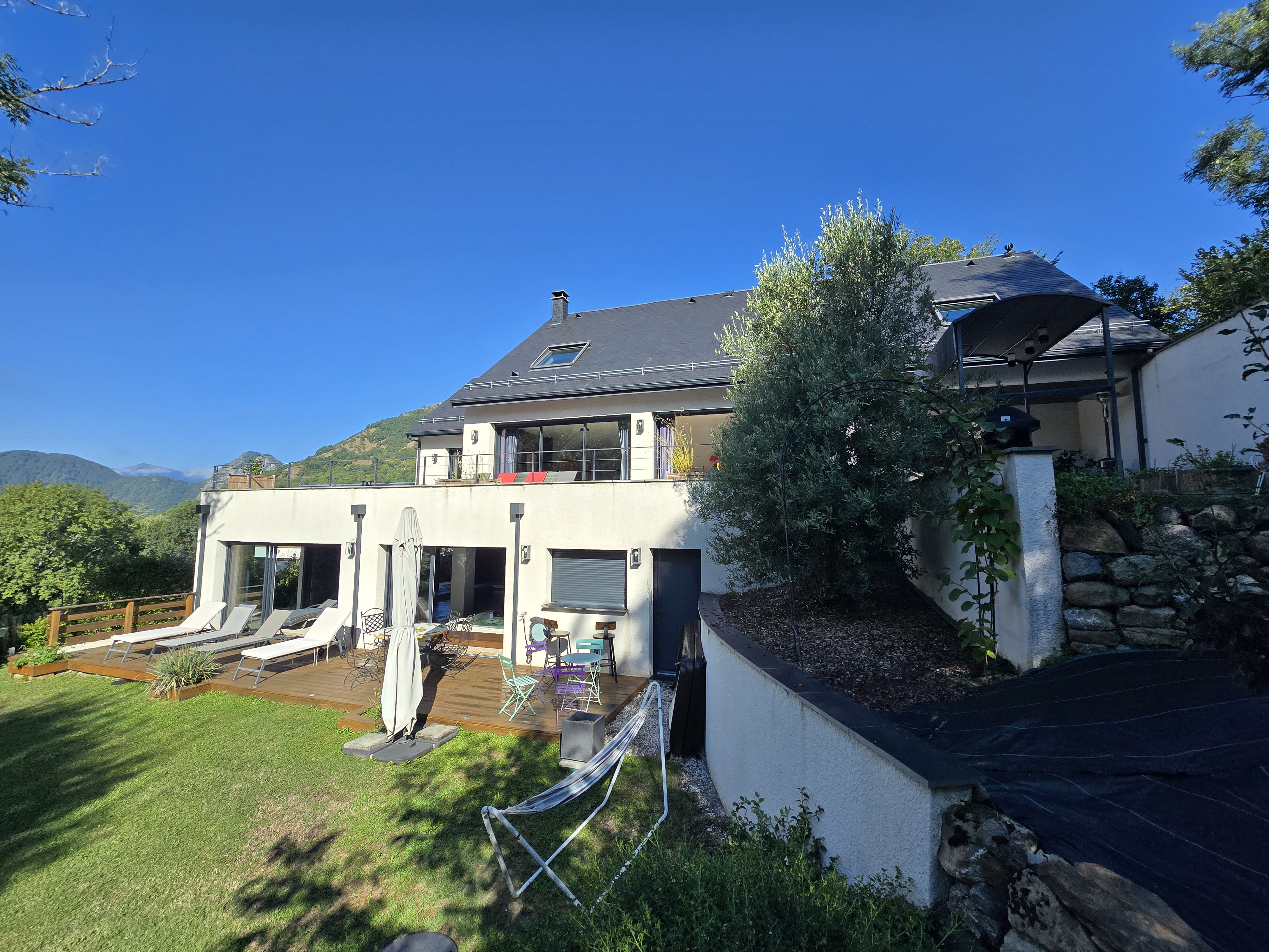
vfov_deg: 89.9
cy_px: 476
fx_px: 477
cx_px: 634
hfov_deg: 106.2
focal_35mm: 13
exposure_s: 1/2027
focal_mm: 2.2
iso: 50
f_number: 2.2
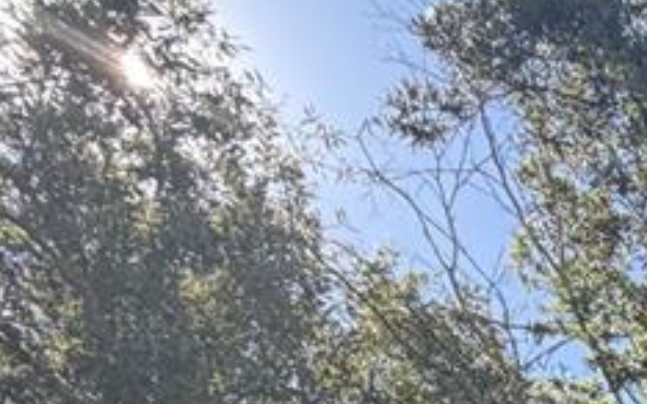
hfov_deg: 20.8
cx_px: 1186
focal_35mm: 65
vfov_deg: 15.4
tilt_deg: +18.0
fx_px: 1146
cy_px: 844
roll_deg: +0.7
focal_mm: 2.22
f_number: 2.2
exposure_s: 1/502
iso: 64
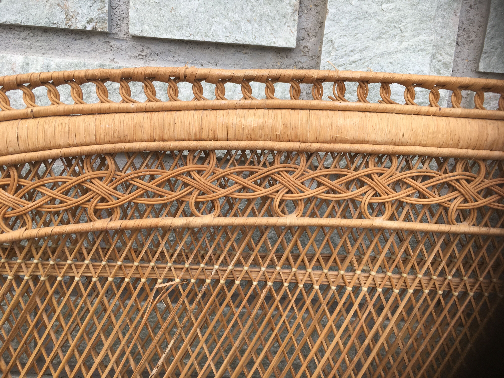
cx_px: 252
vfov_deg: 48.2
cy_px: 189
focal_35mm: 29
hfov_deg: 61.7
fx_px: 422
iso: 25
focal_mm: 4.15
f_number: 2.2
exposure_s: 1/292
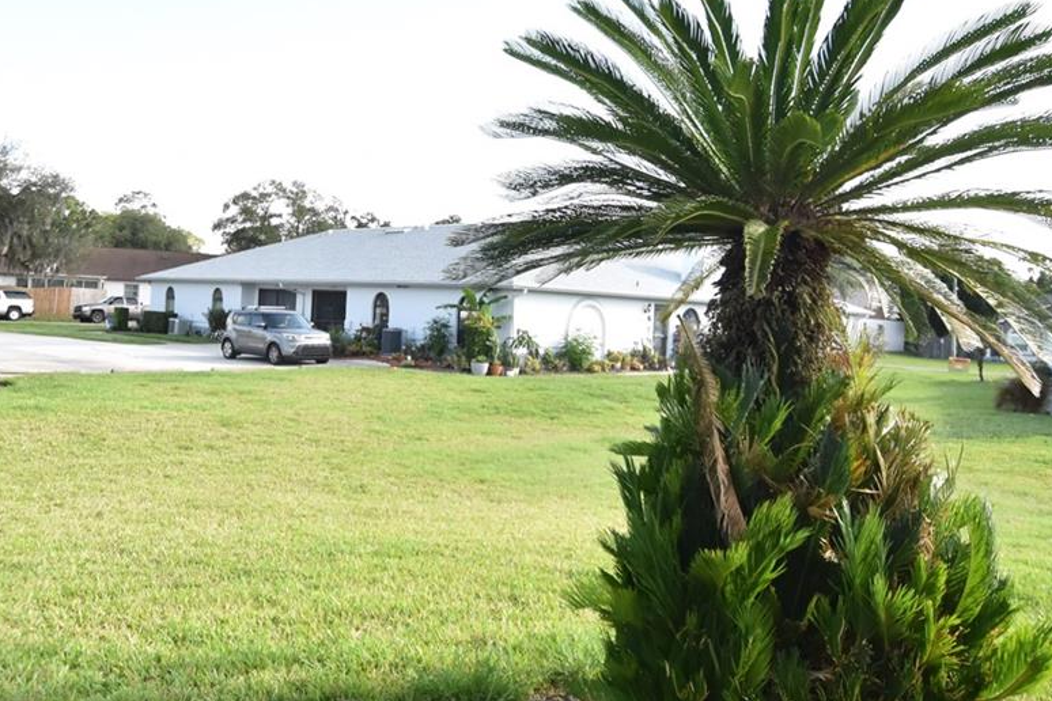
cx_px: 492
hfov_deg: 60.2
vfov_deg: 42.2
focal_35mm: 31
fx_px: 906
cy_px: 298
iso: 800
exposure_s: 1/2000
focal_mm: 10
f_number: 3.5
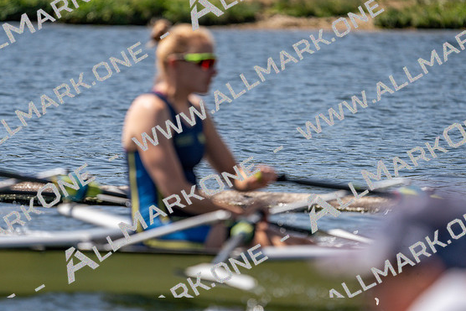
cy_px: 154
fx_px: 5956
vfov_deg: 3.0
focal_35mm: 460
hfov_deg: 4.5
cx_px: 236
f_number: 6.3
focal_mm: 441
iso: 250
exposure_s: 1/2000
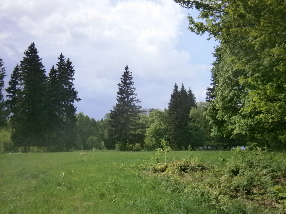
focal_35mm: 26
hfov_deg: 67.3
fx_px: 215
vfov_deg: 53.1
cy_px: 107
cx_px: 143
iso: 80
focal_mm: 4.7
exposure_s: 1/100
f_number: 8
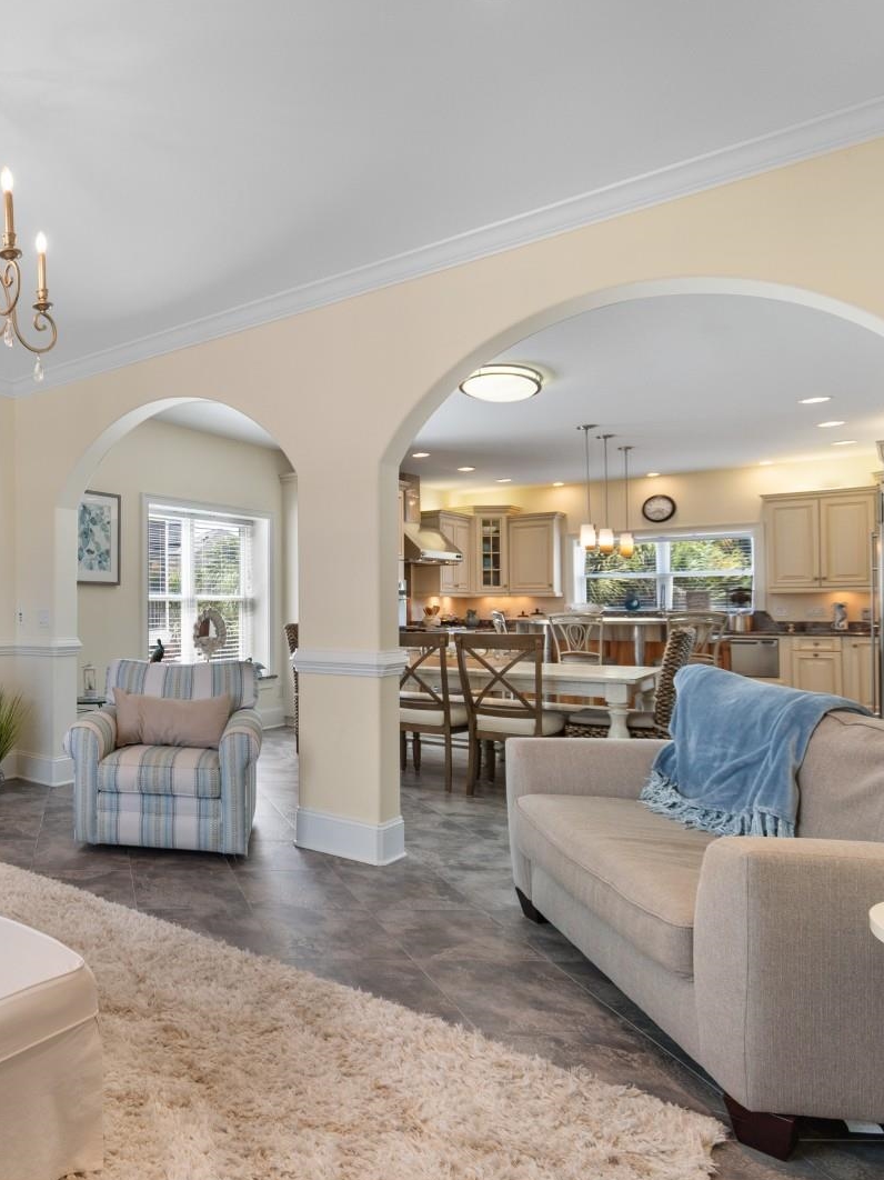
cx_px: 78
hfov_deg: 53.0
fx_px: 749
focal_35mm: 22
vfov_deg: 76.4
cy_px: 594
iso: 100
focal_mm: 10
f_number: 4.5
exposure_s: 1/20
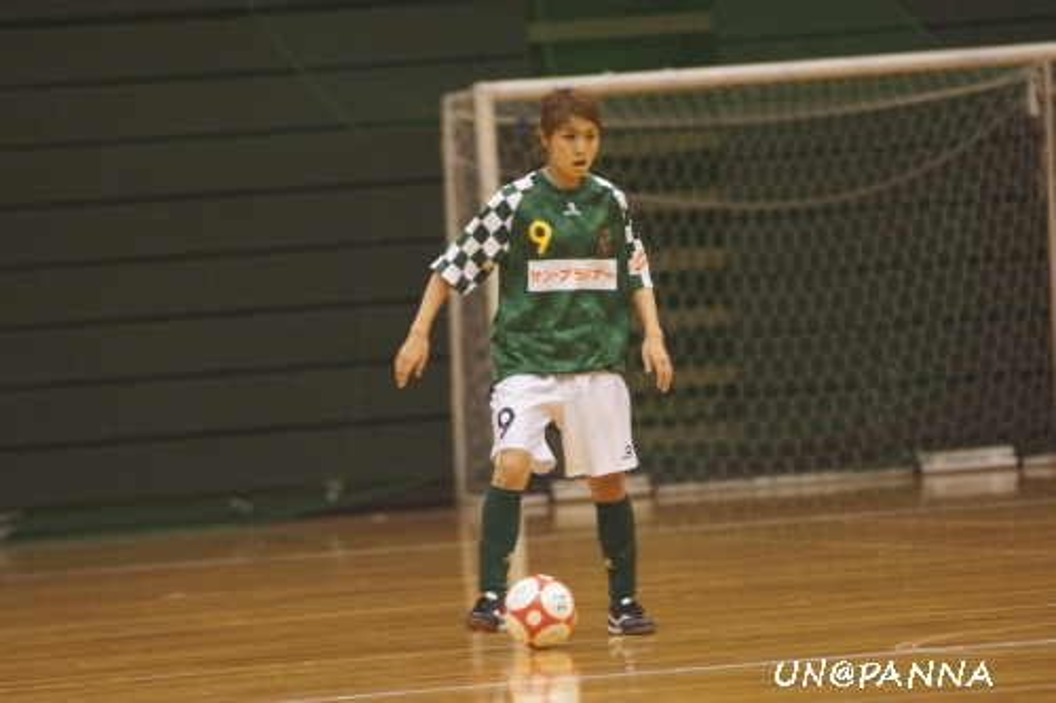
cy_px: 352
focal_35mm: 300
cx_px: 528
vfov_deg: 4.6
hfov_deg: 6.9
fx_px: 8797
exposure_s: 1/200
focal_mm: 200
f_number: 2.8
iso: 3200
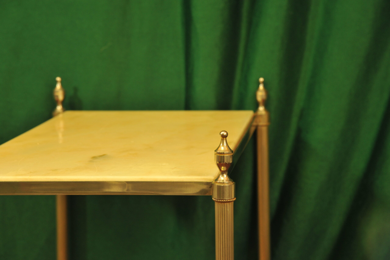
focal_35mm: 120
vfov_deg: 11.4
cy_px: 130
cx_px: 195
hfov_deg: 17.1
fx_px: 1299
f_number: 8
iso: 1250
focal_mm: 120
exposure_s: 1/30
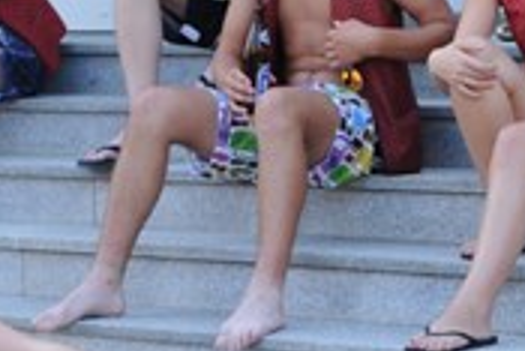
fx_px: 2729
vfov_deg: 7.3
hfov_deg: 11.0
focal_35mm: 187
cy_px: 442
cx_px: 180
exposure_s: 1/500
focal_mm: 32
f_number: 4
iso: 800
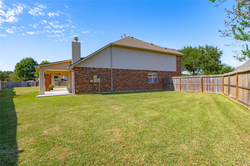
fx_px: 111
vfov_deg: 73.7
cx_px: 125
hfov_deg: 96.8
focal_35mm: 16
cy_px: 83
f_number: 13
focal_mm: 16
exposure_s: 1/160
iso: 125
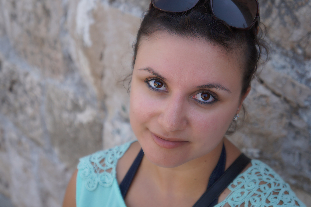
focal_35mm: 58
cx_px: 156
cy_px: 104
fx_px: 505
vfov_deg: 23.2
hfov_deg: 34.2
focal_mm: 39
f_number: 4.5
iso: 100
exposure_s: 1/200
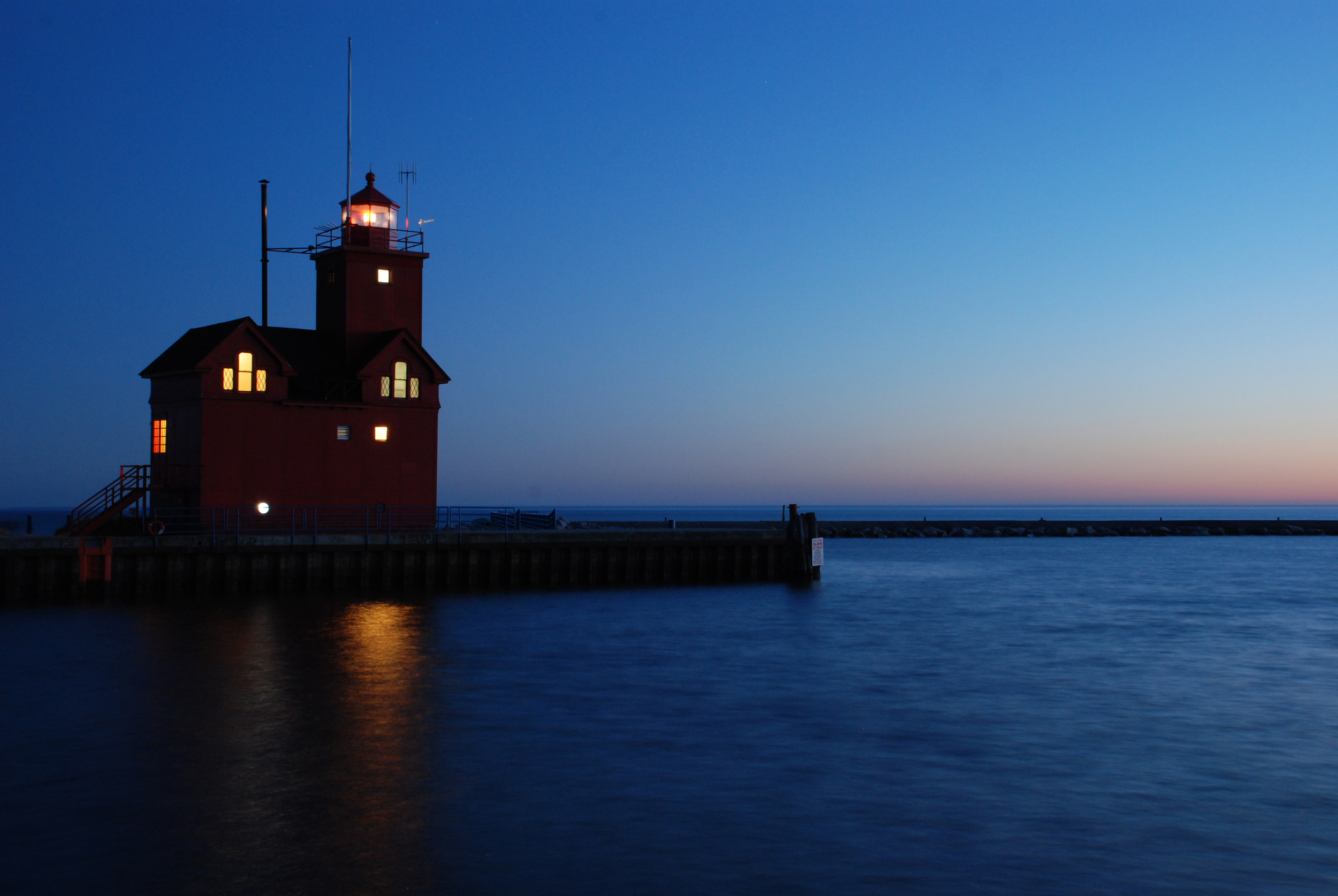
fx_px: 1563
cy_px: 448
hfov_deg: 46.3
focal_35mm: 42
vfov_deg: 32.0
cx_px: 669
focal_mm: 28
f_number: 13
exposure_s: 5
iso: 400
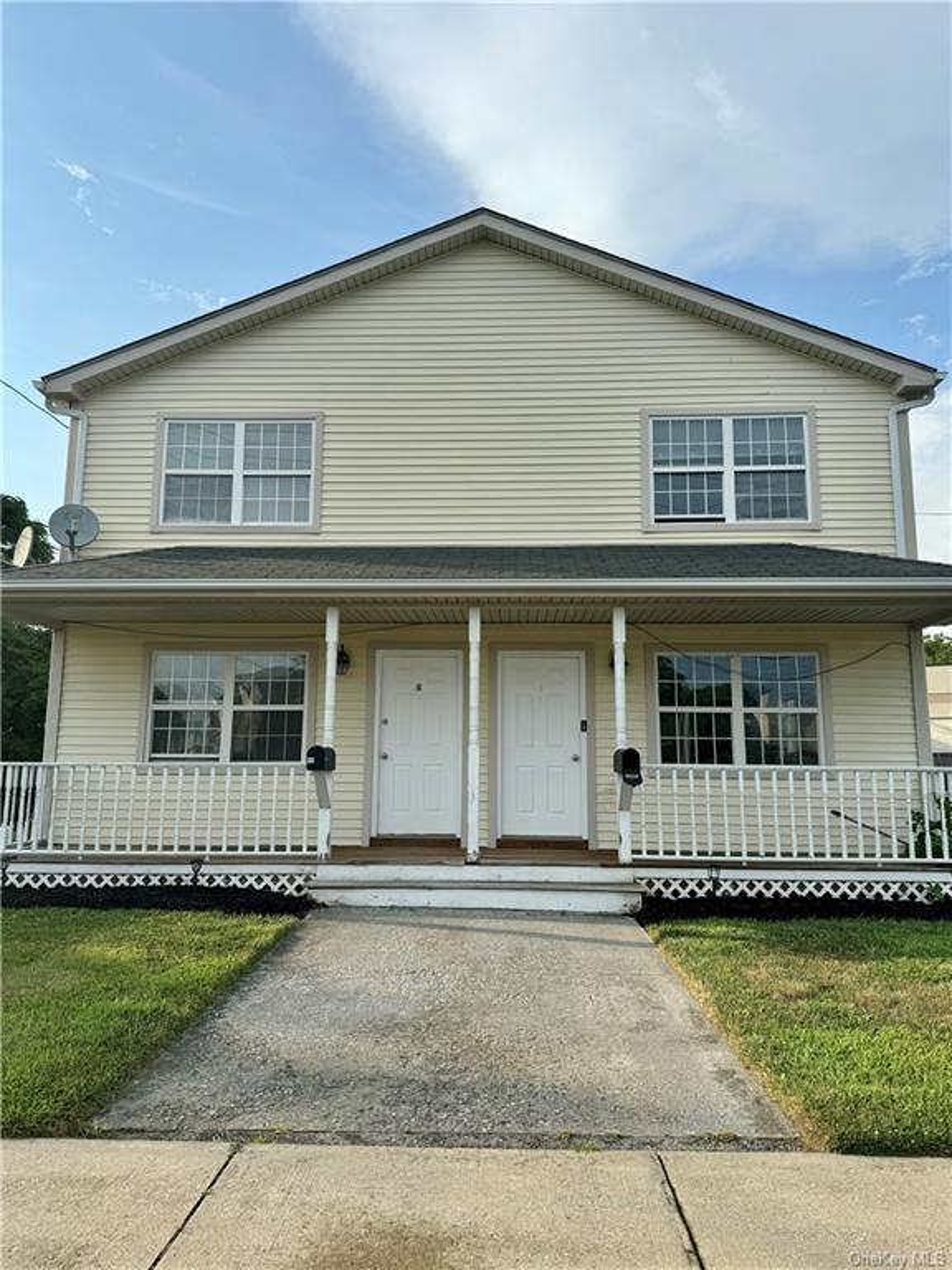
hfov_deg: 56.8
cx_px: 476
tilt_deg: +9.6
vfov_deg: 71.6
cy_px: 635
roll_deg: -0.7
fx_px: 880
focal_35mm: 24
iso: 80
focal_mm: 6.76
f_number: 1.78
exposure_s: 1/4049
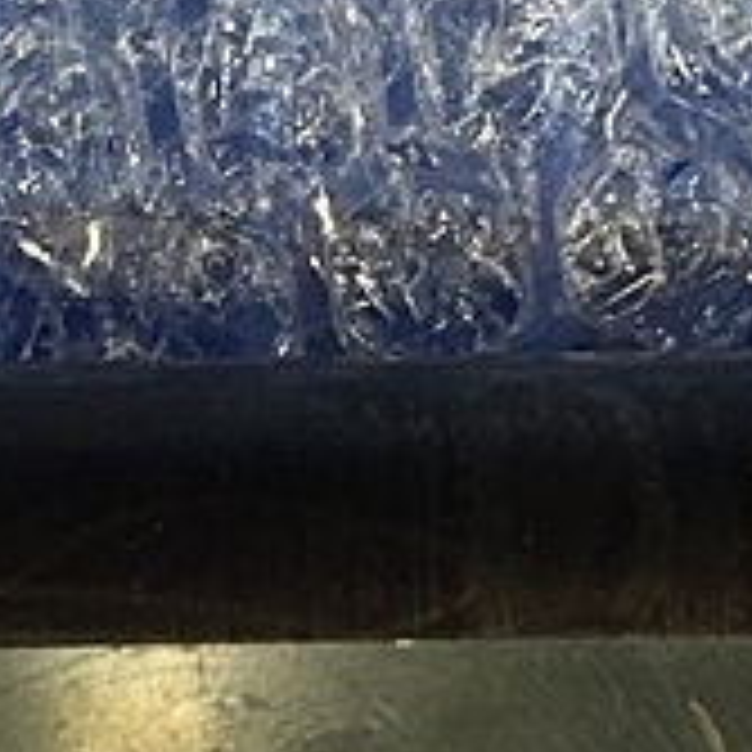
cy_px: 770
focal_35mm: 98
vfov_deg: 17.3
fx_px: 2409
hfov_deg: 17.7
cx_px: 378
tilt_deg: -77.4
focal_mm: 4.15
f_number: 2.2
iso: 80
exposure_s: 1/30
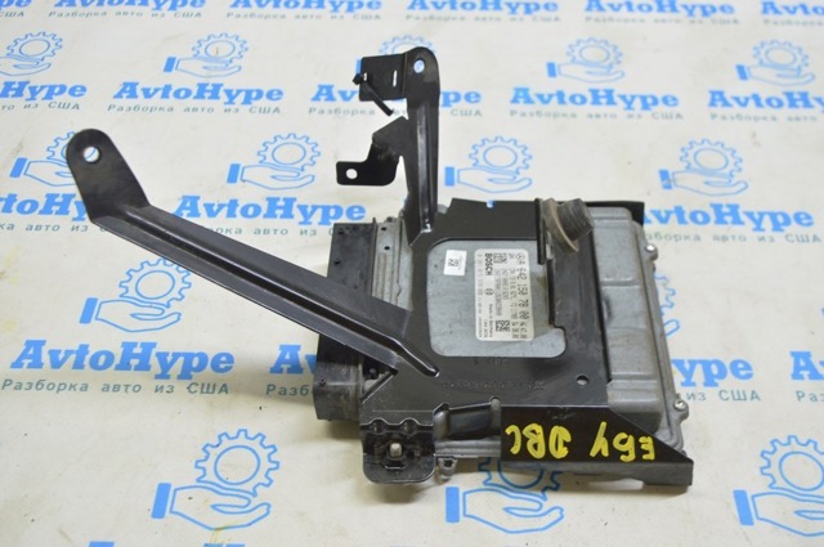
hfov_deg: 46.5
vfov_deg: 31.8
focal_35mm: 42
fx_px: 960
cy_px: 274
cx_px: 412
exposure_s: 1/20
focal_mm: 28
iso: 400
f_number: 5.6
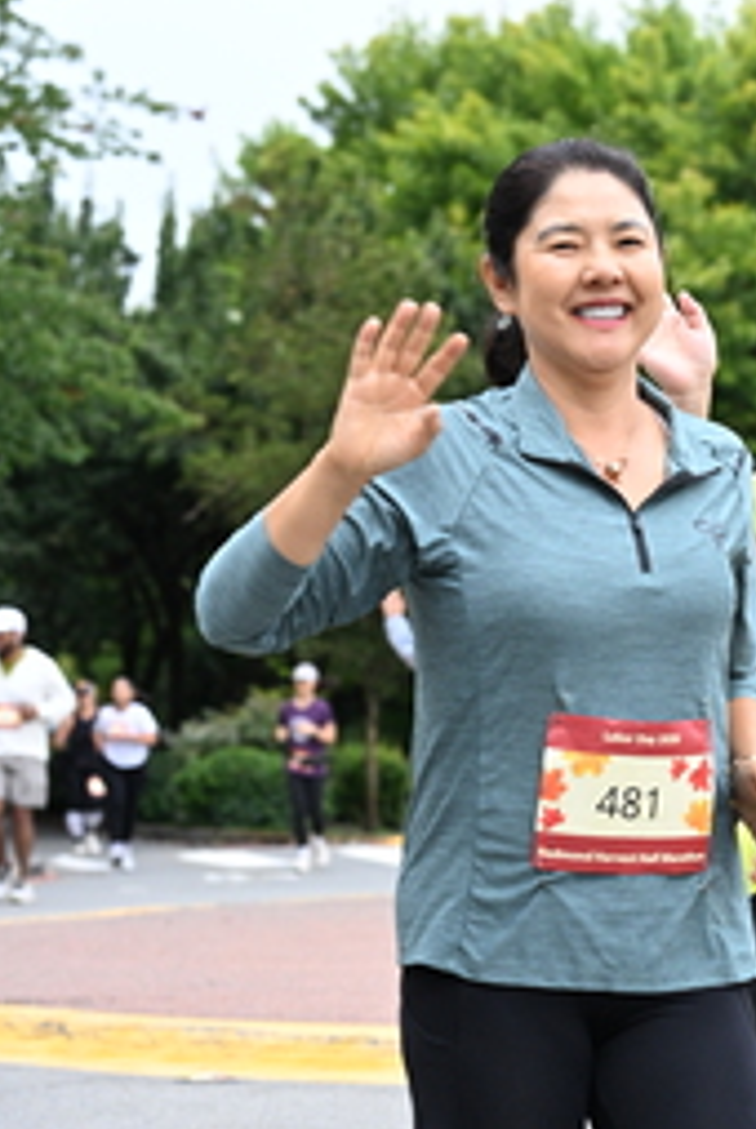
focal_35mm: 132
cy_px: 613
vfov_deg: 15.5
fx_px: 4146
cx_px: 776
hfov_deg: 10.3
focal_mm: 61
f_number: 4
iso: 1600
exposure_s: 1/640
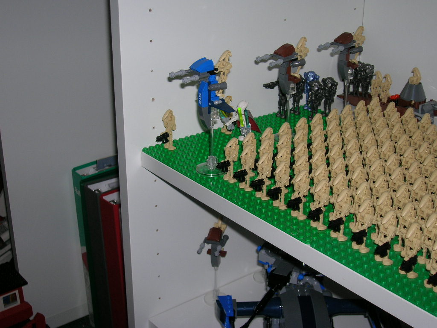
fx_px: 631
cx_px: 218
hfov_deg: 38.2
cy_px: 164
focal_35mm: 50
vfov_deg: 29.1
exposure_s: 1/60.1
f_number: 3.3
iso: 50
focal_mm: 8.4
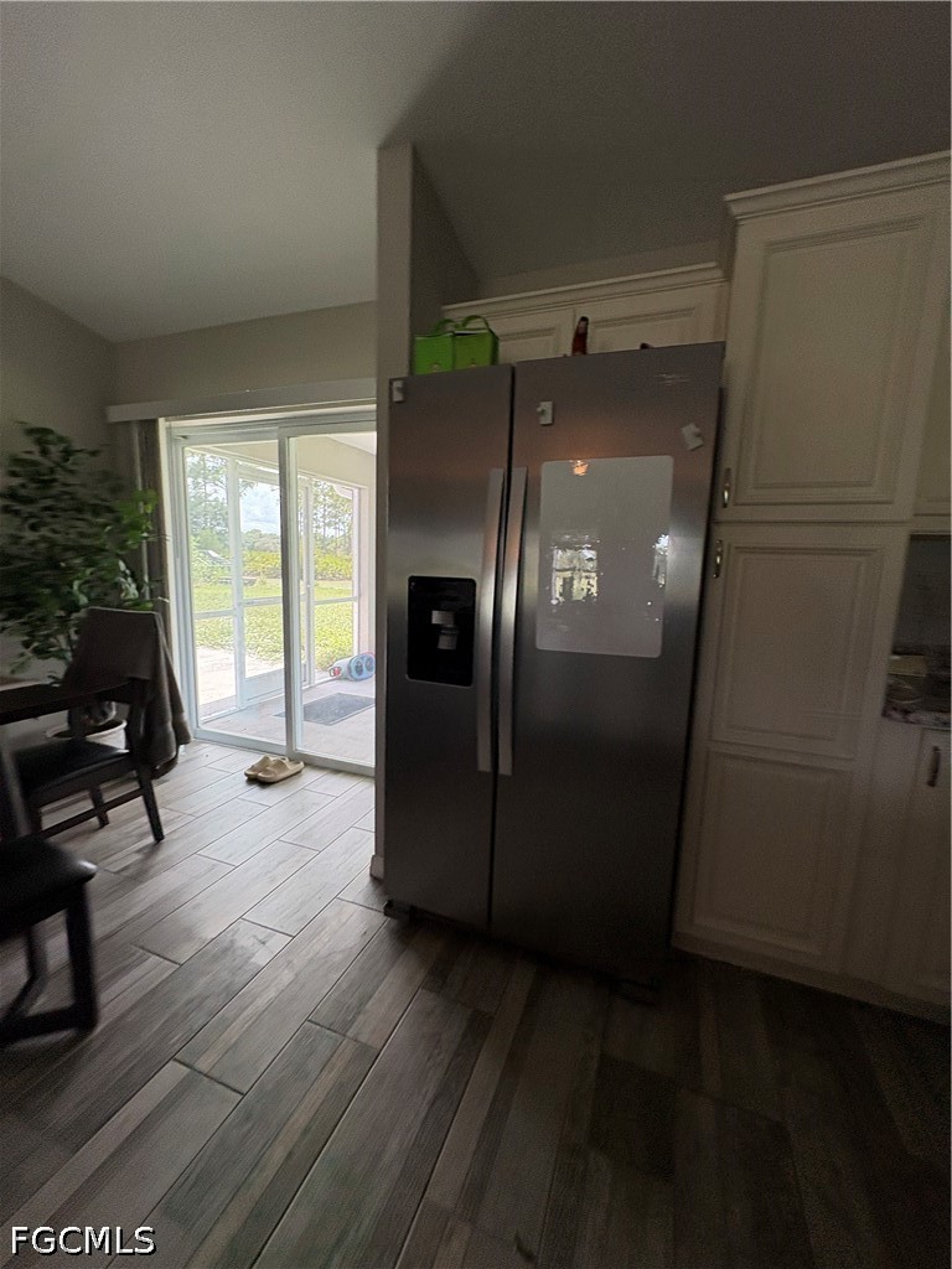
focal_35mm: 14
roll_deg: +0.0
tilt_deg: -11.2
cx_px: 476
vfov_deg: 102.1
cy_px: 634
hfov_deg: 85.7
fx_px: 513
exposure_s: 1/99
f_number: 2.2
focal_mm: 2.22
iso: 64
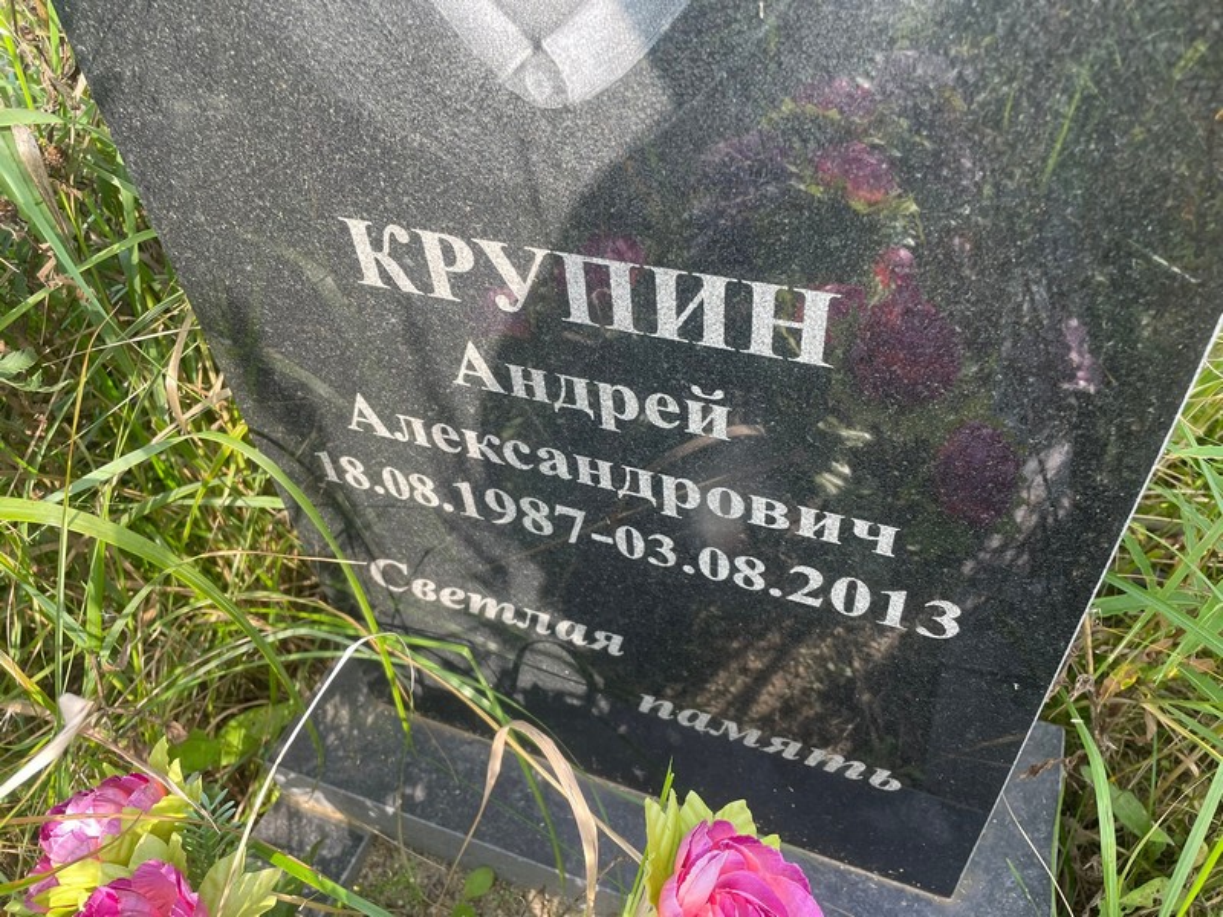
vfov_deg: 53.1
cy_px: 458
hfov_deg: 67.3
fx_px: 919
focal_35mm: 26
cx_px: 612
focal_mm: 4.2
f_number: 1.6
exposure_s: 1/254
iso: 32
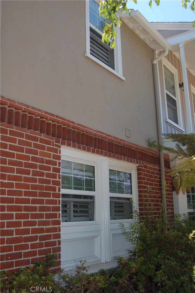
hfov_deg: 36.8
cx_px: 98
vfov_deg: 53.2
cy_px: 146
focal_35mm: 36
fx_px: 293
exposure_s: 1/500
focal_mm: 24
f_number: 4
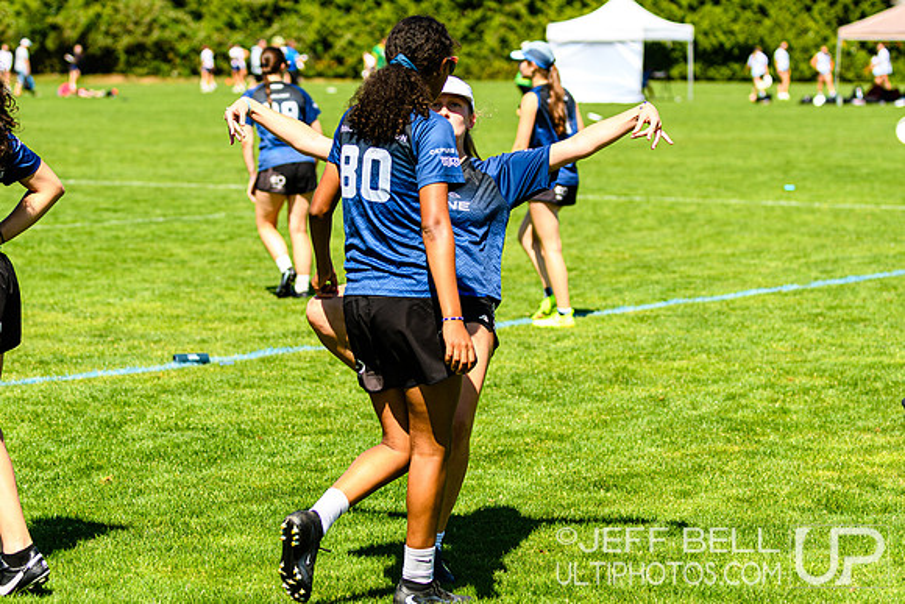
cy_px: 257
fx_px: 3384
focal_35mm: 135
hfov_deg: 15.2
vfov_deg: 10.2
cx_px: 419
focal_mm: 78
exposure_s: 1/1250
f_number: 3.2
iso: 100
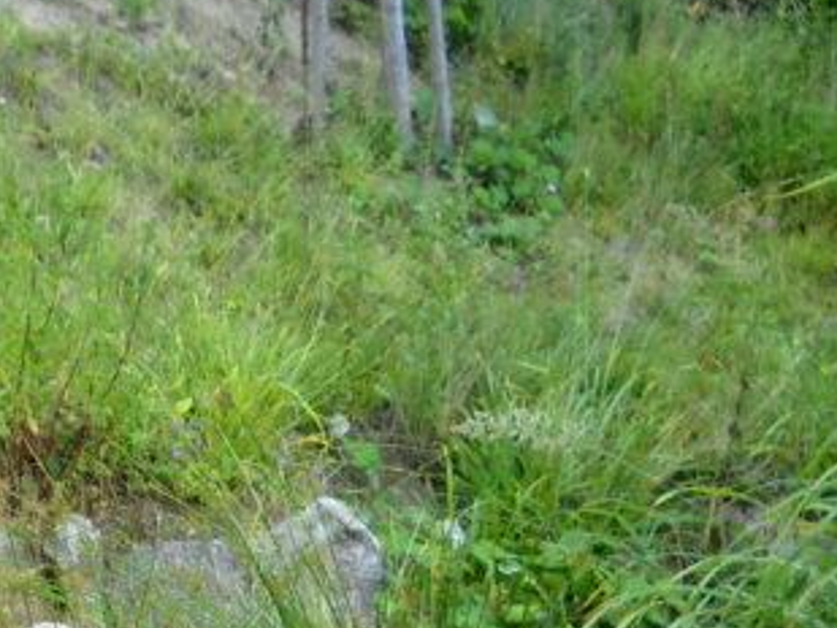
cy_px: 736
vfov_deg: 11.7
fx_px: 2999
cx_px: -37
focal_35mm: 124
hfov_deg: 15.5
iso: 91
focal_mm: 6.72
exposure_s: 1/60
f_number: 3.1
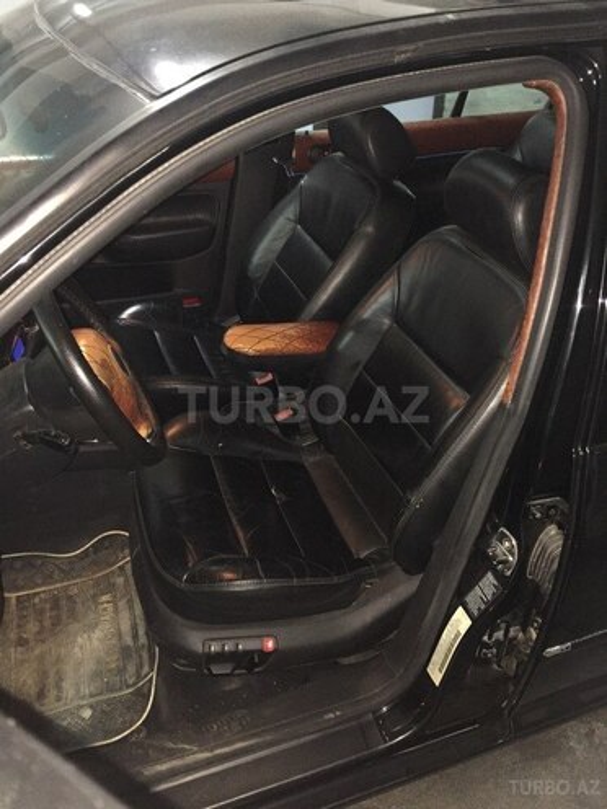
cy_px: 404
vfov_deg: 61.7
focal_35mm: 29
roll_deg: -1.2
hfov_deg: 48.2
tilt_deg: -35.8
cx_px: 304
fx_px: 678
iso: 320
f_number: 2.2
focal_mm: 4.15
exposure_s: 1/17
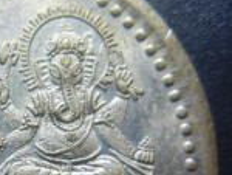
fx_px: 618
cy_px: 182
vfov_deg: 15.8
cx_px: -3
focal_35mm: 92
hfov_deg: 20.6
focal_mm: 5.4
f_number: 3.5
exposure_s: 1/145
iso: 160
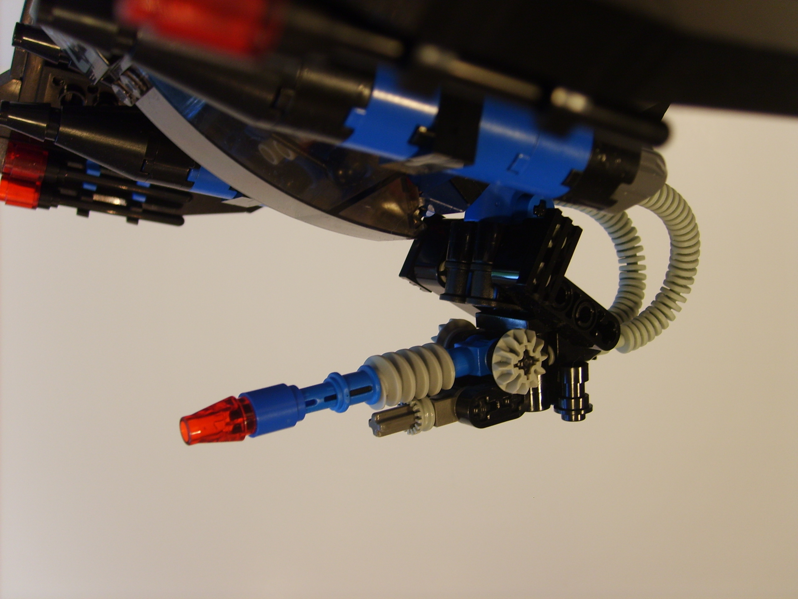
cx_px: 399
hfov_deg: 52.6
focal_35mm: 35
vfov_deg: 40.7
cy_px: 300
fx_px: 807
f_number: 2.8
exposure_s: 1/30
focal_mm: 5.8
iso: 50
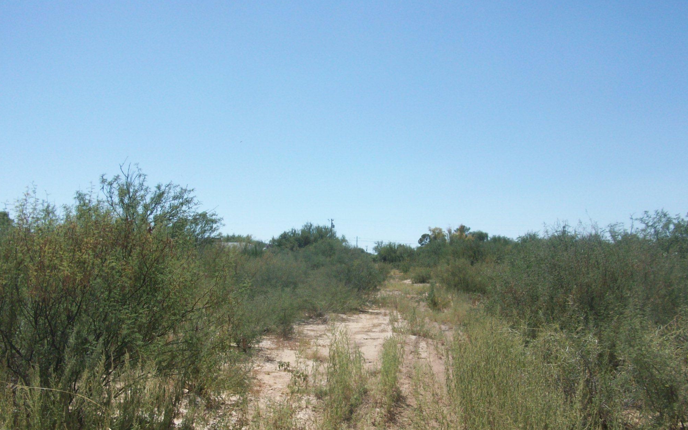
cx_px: 352
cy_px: 224
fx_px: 694
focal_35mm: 37
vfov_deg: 34.4
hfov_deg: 52.7
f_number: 5.5
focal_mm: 5.7
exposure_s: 1/396
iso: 64
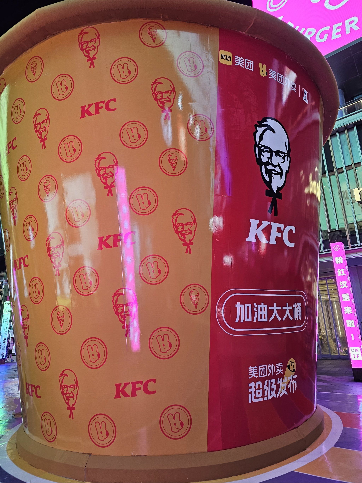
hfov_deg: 58.9
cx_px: 181
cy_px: 242
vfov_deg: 73.9
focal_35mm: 23
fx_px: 321
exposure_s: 1/60.2
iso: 100
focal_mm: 6.3
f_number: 1.7
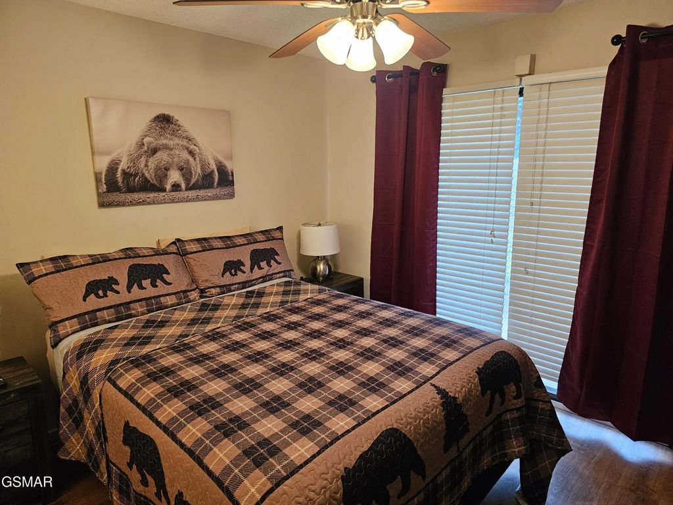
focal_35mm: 23
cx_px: 336
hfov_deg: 73.9
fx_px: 447
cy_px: 252
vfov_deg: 58.9
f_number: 1.7
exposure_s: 1/120
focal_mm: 6.3
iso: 640
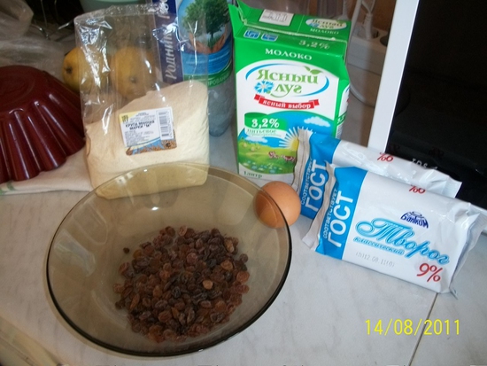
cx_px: 244
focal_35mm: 35
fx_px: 493
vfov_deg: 40.7
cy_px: 183
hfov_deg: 52.6
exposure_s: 1/125
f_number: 3.1
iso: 134
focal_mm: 6.3
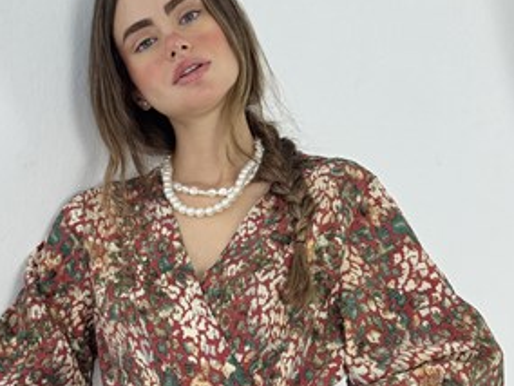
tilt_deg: -3.4
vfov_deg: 16.3
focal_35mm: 90
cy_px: 318
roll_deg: -2.8
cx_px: 230
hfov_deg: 21.8
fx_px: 1336
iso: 80
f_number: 1.78
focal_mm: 6.76
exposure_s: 1/120
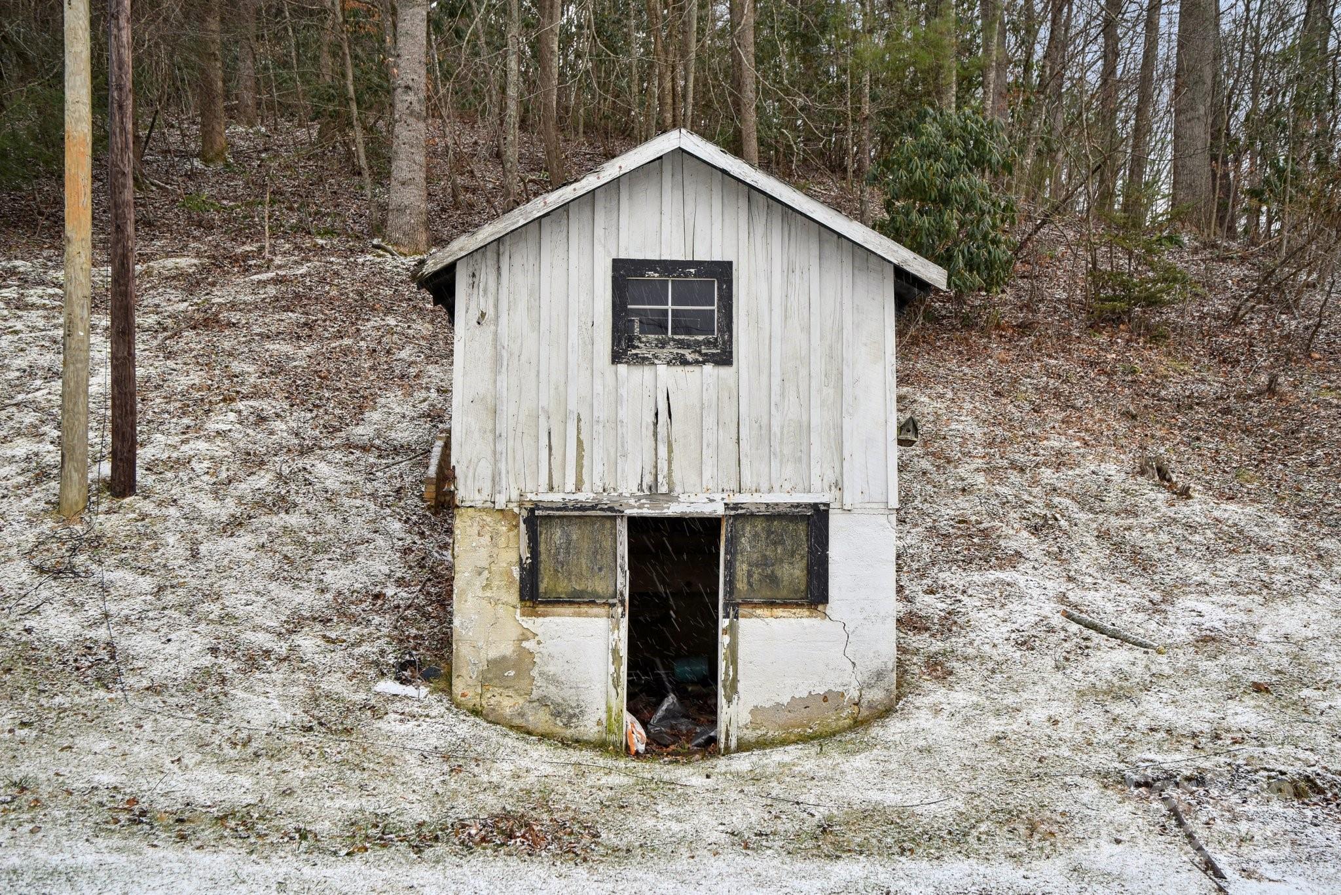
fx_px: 1118
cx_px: 670
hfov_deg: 61.9
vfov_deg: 43.6
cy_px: 448
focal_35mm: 30
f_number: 8
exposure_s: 1/40
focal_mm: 30
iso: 100
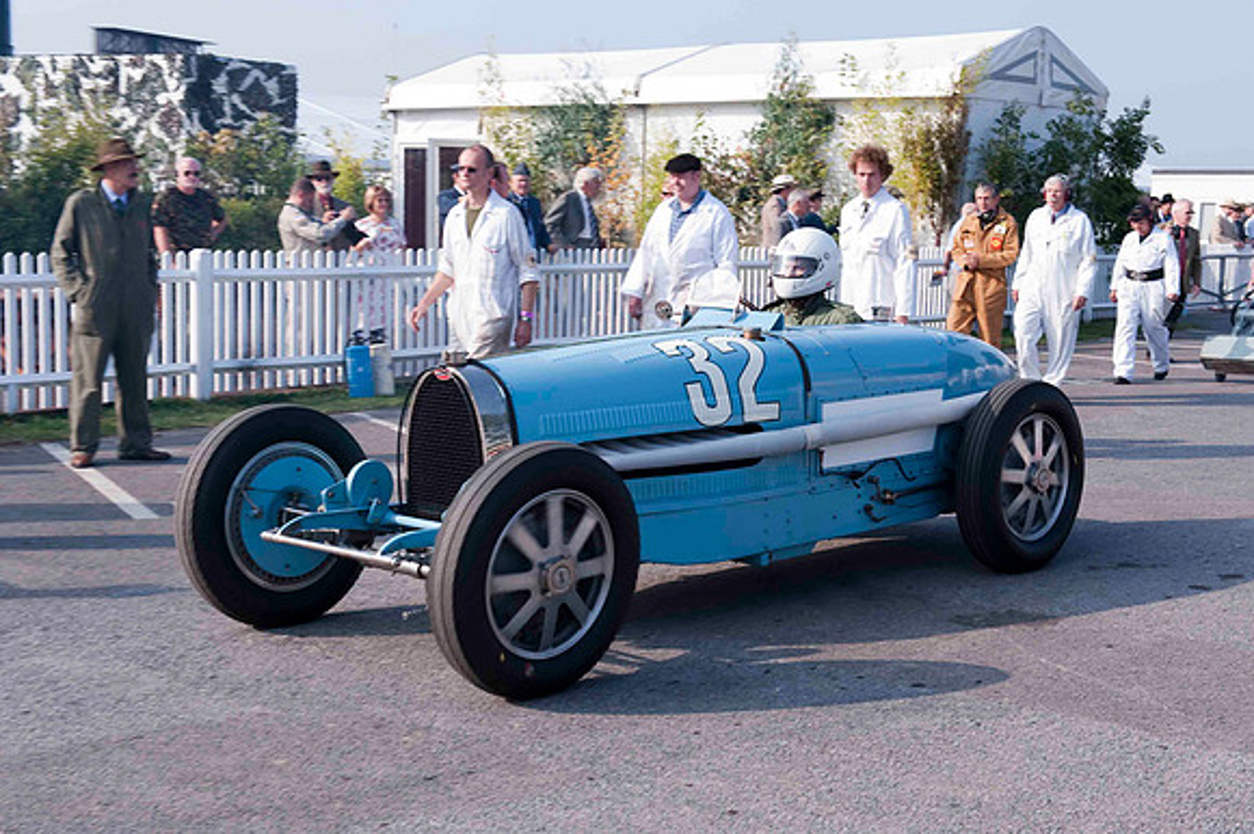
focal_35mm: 52
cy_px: 417
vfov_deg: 26.0
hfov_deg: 38.2
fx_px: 1810
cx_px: 627
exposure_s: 1/320
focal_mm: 52
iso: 500
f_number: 9
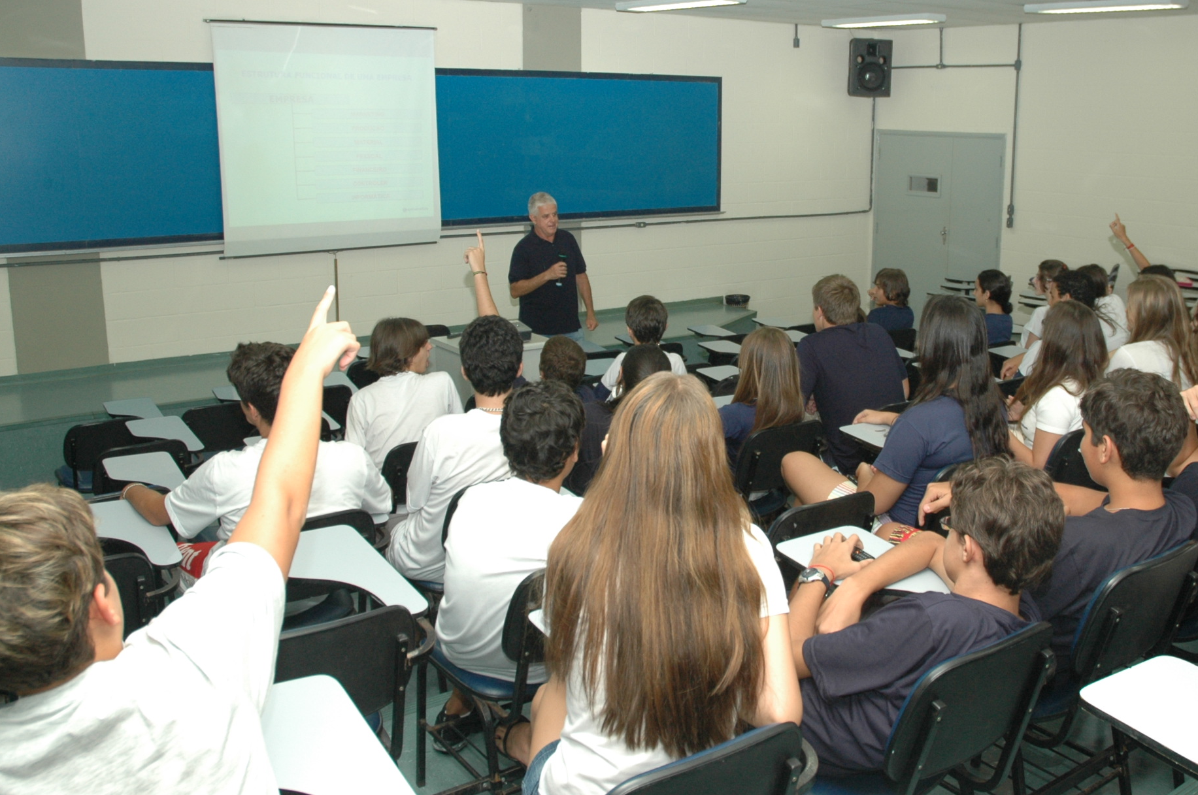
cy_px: 361
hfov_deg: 57.2
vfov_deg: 39.8
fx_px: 1097
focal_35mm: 33
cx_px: 640
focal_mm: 18
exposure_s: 1/60
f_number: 5.6
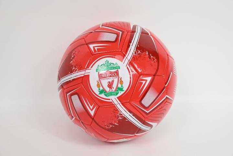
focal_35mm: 39
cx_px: 116
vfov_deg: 34.2
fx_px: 252
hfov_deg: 49.6
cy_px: 78
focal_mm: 26
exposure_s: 1/200
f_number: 4.5
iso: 400
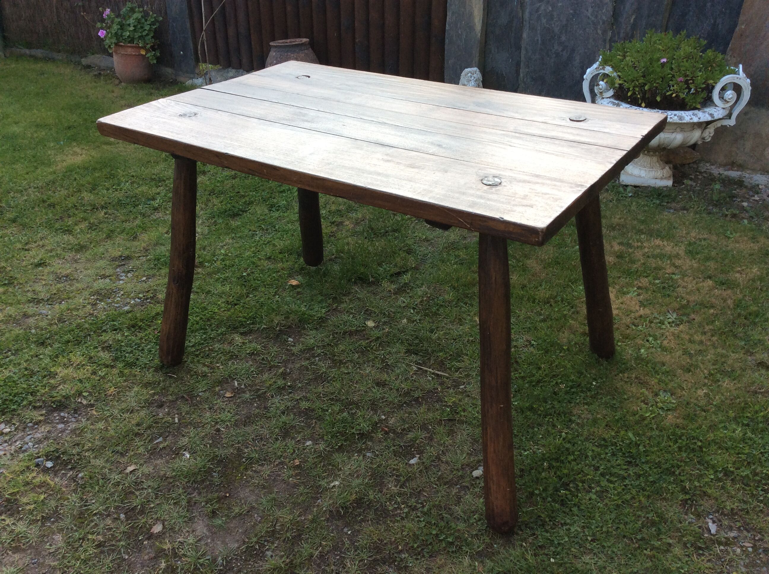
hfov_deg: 56.9
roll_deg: +1.3
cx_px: 384
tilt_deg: -30.6
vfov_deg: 44.1
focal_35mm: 32
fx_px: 710
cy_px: 287
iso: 32
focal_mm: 3.3
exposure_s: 1/137
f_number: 2.4
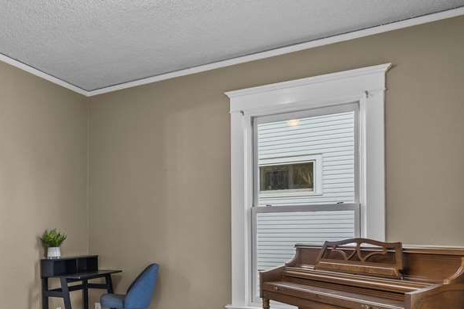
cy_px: 224
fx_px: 451
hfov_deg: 49.5
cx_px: 61
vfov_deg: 37.1
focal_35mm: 35
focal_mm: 16
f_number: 8
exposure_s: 1/2
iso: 800
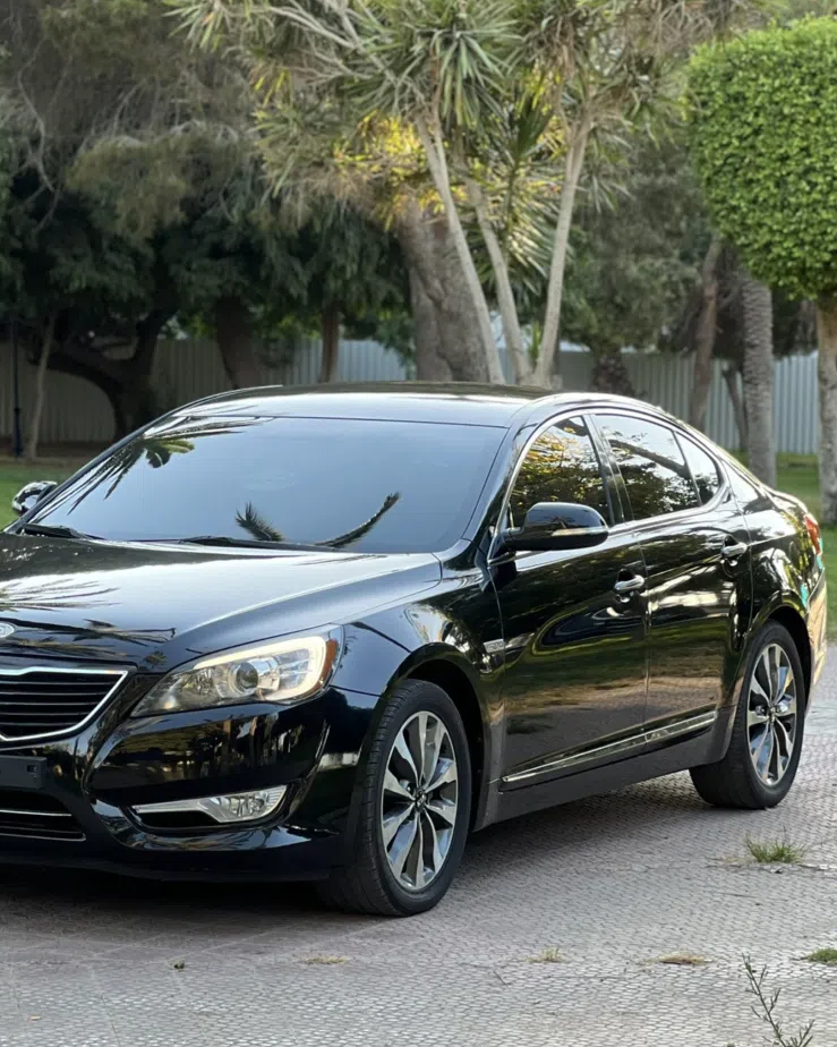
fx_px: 3438
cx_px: 317
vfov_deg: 17.3
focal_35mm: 111
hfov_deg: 13.9
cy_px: 450
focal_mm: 9
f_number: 2.8
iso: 100
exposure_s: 1/121
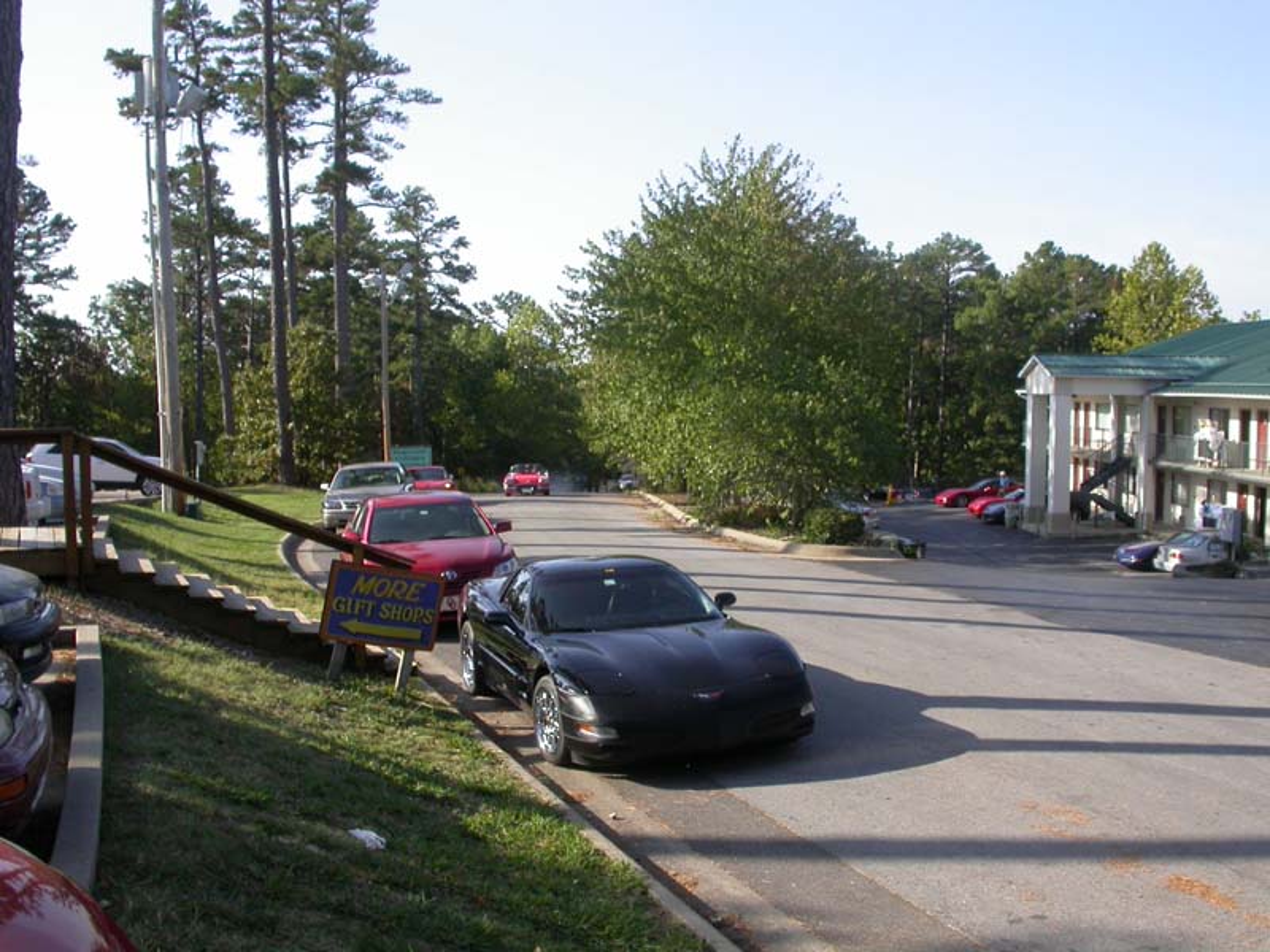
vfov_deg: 37.7
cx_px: 635
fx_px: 1394
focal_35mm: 38
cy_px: 476
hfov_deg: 49.0
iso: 100
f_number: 6
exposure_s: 1/223
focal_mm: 7.85
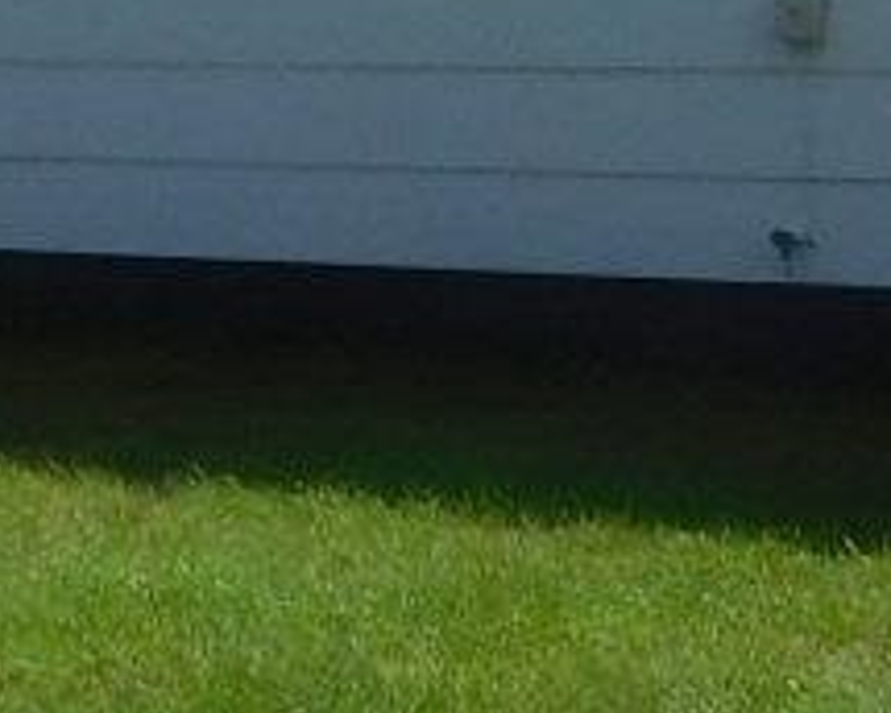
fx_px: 4404
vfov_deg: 9.0
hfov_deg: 11.6
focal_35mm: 167
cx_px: 443
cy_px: -377
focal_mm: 4
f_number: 3
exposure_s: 1/1250
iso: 125
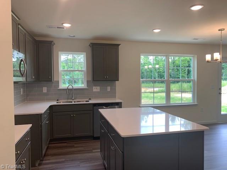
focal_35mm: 26
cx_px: 114
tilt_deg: -2.9
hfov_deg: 67.3
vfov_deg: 53.1
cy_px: 85
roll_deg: +0.4
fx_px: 170
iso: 40
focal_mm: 4.25
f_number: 1.8
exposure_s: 1/120
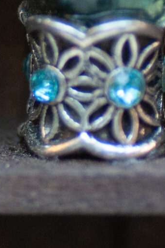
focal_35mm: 672
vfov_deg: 3.1
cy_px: 52
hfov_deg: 2.0
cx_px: -222
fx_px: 4626
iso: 500
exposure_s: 1/800
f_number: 4.5
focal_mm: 90
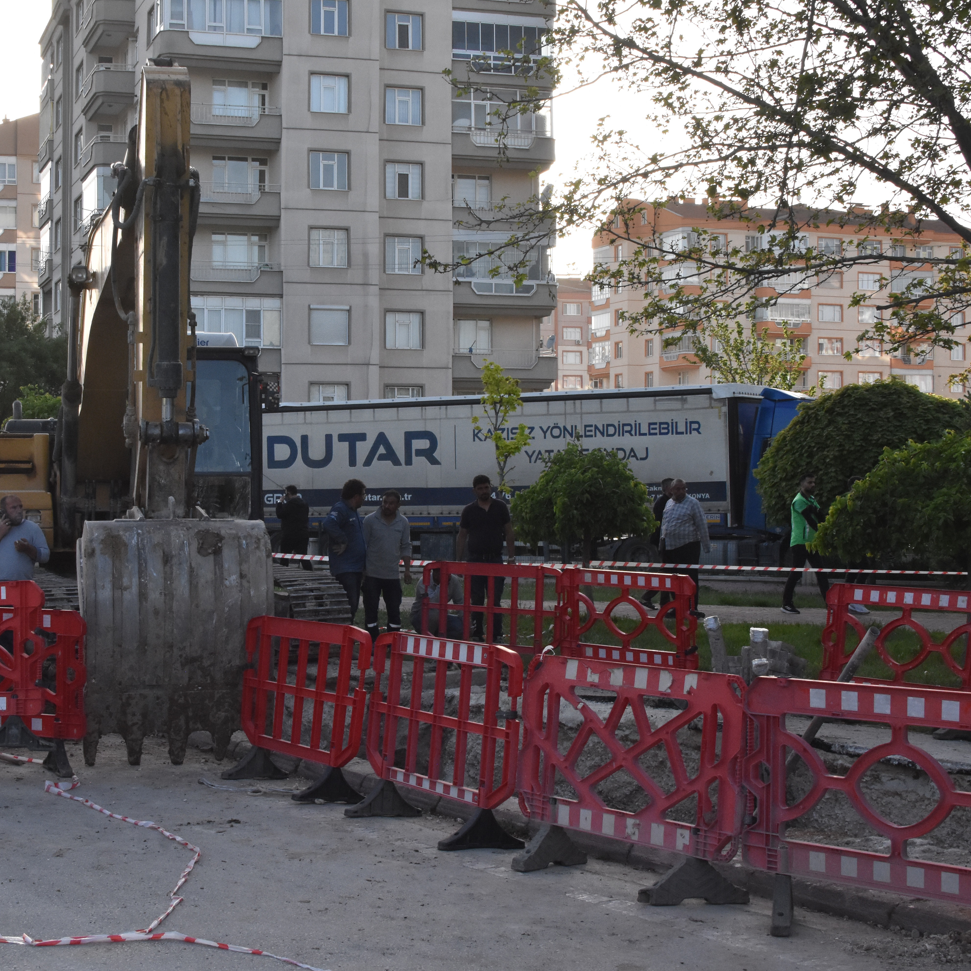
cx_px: 355
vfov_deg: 31.6
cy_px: 489
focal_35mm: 54
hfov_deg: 31.5
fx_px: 1714
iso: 1600
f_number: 13
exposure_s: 1/640
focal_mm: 28
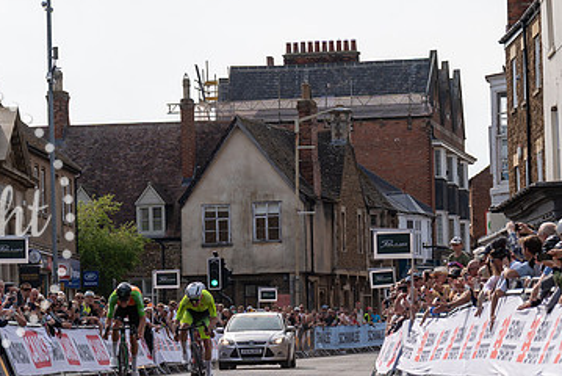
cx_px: 193
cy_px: 281
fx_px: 3047
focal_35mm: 195
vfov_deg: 7.1
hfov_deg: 10.5
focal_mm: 82
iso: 125
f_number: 4
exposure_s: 1/1000
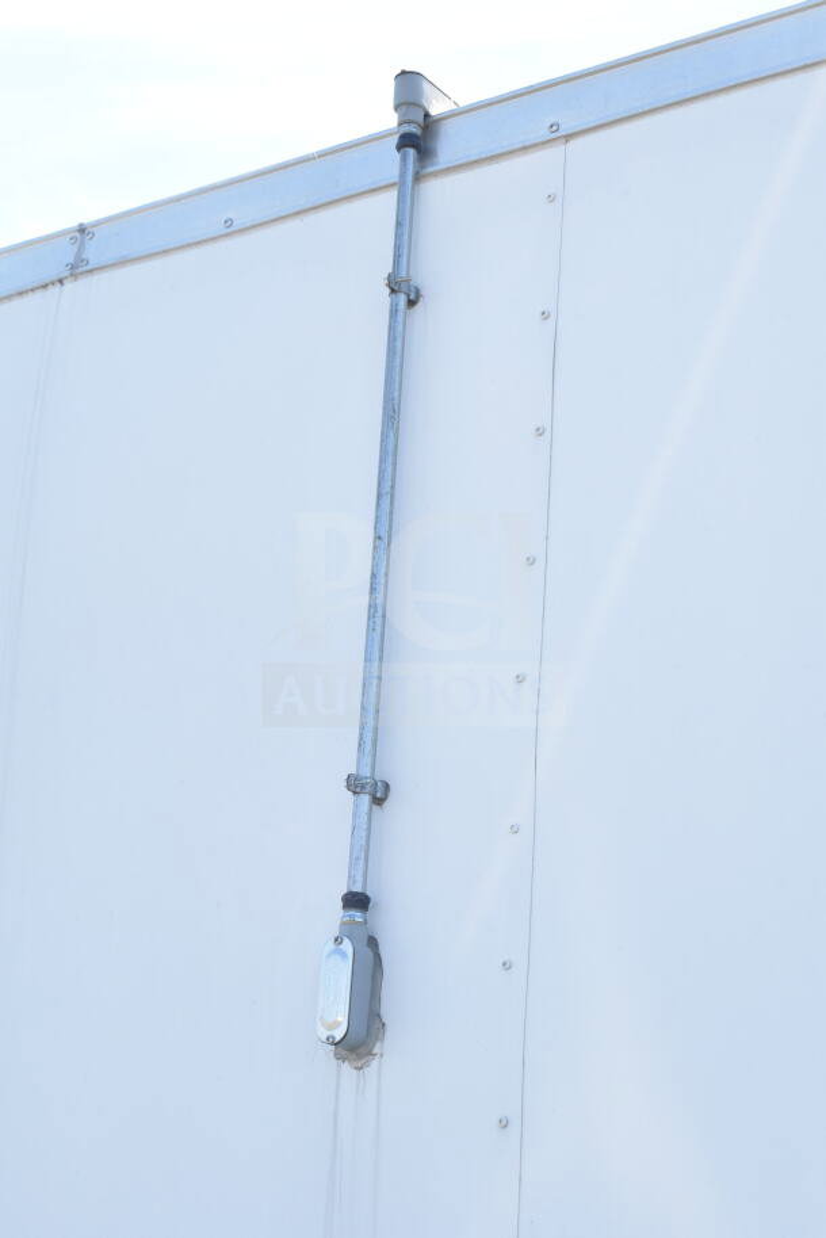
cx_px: 413
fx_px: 2063
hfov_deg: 22.6
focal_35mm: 60
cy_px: 619
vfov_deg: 33.4
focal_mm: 40
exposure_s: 1/640
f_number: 13
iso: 1600
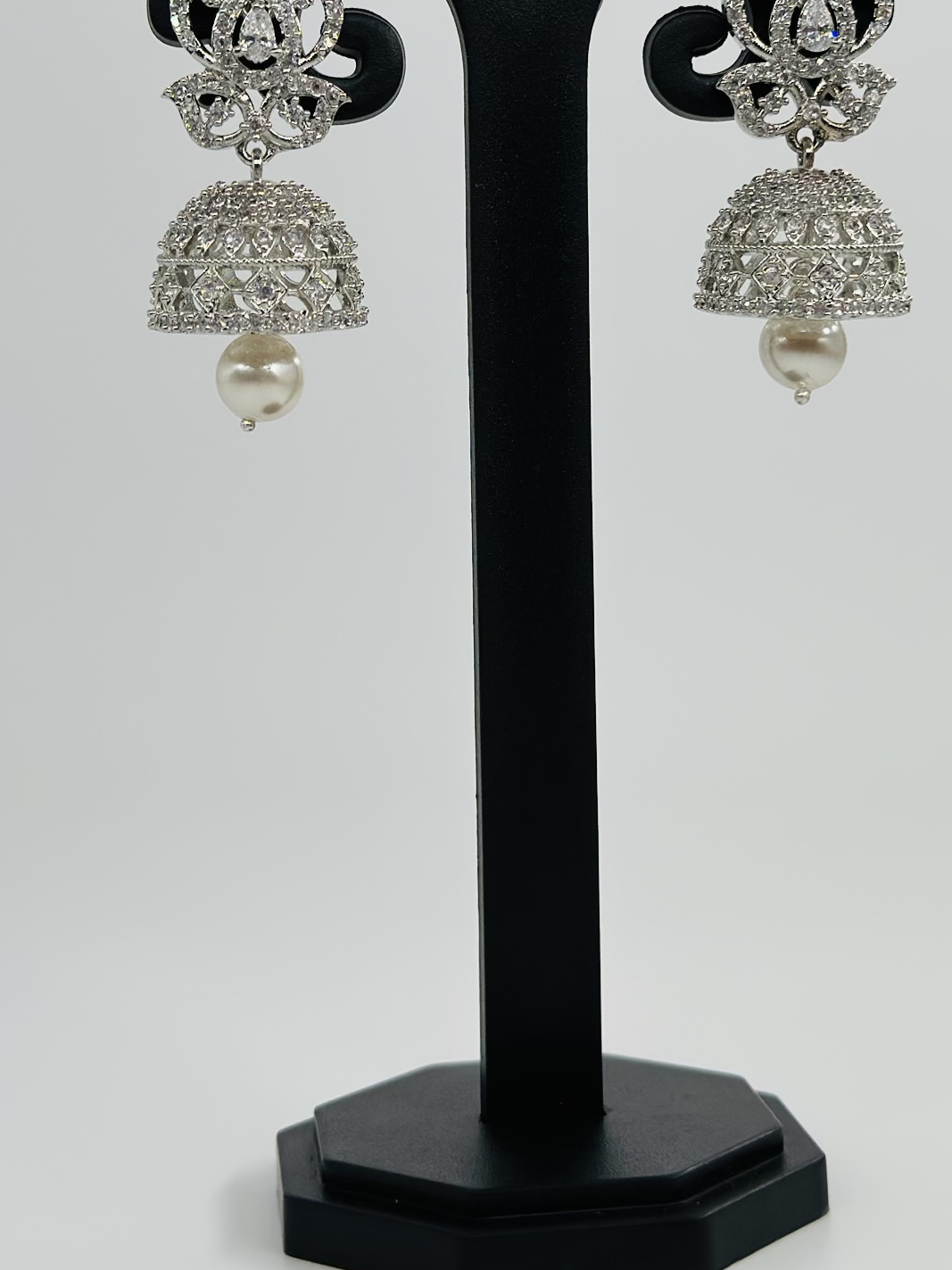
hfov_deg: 21.6
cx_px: 520
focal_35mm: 68
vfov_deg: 28.4
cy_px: 466
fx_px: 2494
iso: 80
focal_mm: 6.86
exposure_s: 1/2203
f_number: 1.78
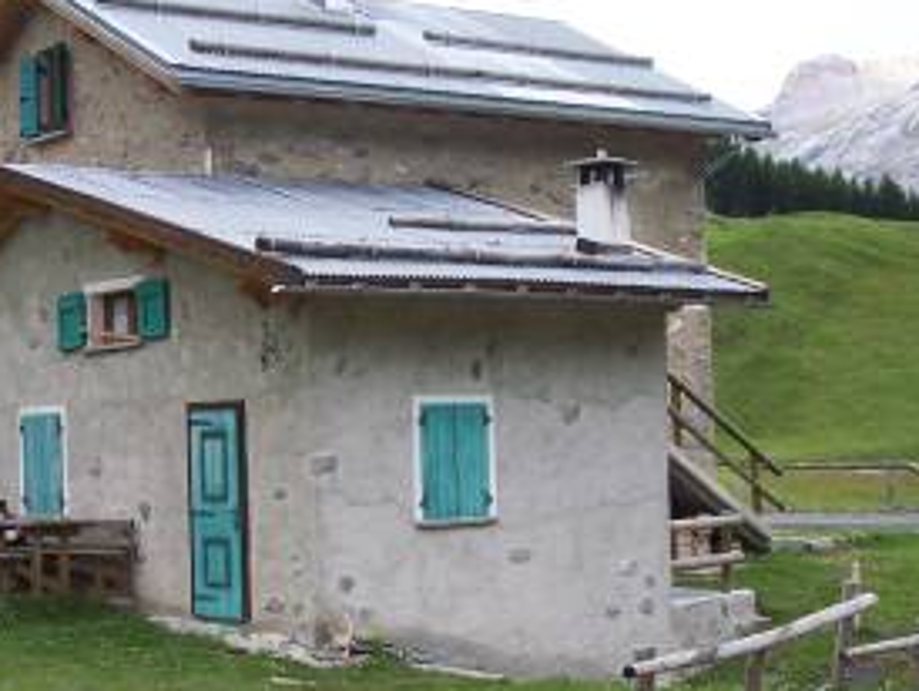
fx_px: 1940
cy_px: 396
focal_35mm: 73
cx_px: 319
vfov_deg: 20.2
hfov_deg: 26.5
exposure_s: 1/180
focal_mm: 7.1
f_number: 2.8
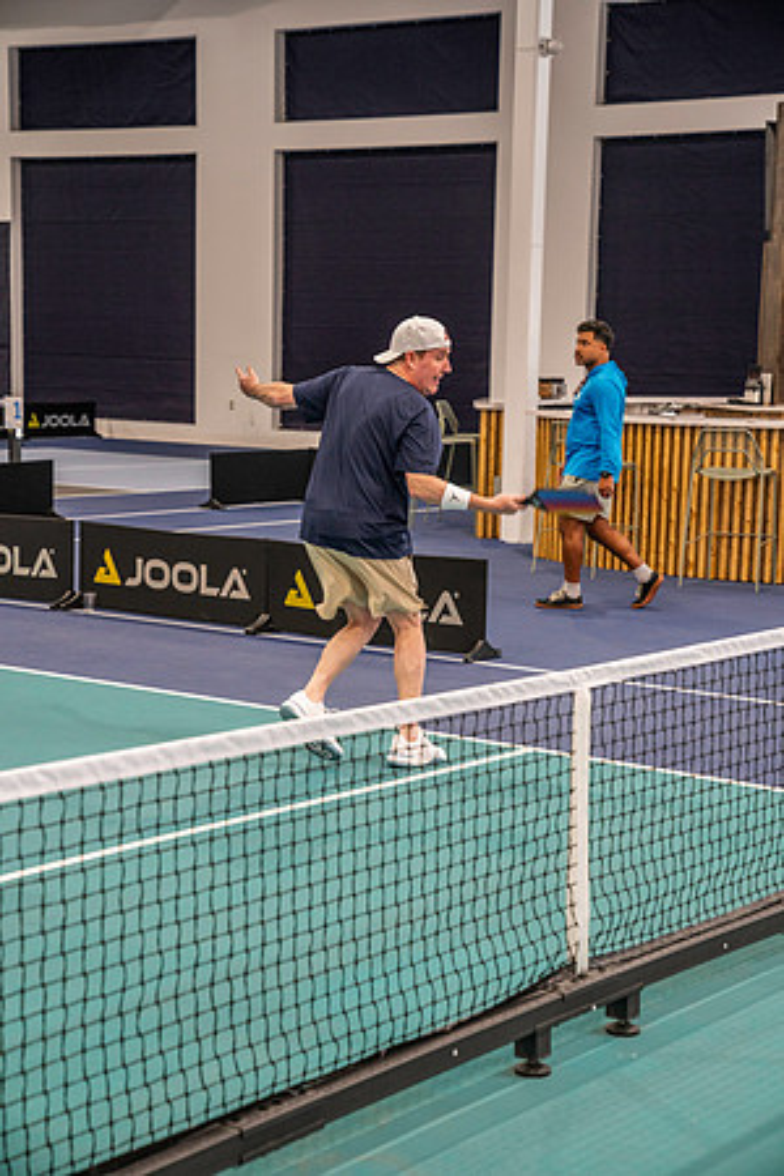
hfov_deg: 19.5
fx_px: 2286
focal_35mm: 70
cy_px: 588
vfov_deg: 28.8
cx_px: 392
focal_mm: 70
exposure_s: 1/200
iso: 2000
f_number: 4.5
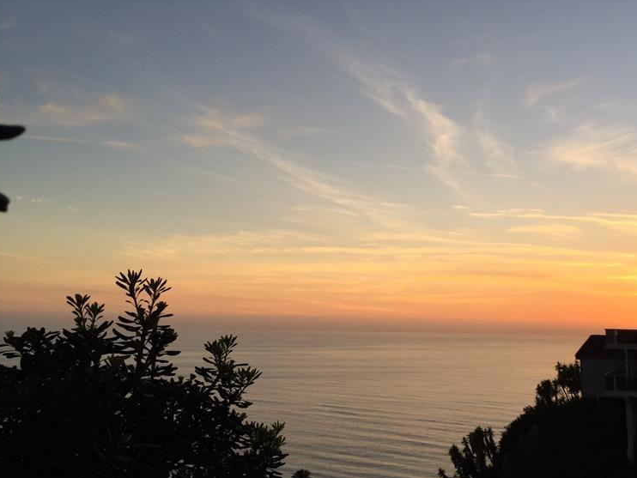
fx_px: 736
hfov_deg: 46.0
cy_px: 202
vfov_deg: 35.9
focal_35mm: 40
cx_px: 428
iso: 32
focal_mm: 4.15
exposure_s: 1/565
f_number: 2.2
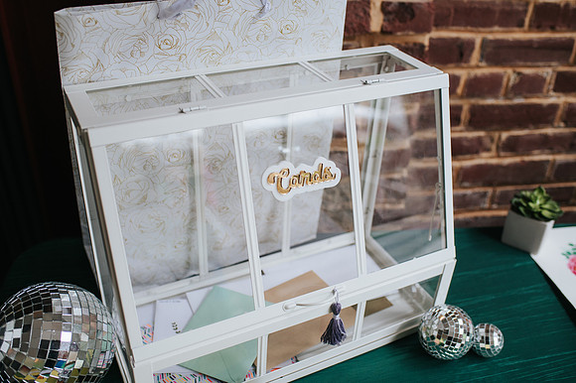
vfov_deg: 37.8
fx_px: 560
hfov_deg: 54.5
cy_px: 192
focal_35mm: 35
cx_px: 288
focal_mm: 35
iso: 900
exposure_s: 1/320
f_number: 3.2
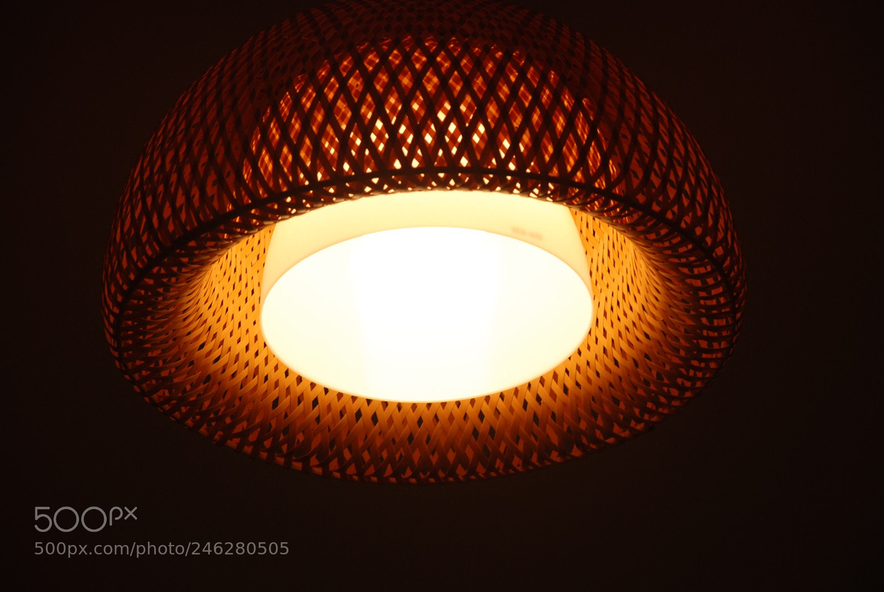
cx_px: 442
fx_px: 3319
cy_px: 296
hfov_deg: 15.2
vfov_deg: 10.2
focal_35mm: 135
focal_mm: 90
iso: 100
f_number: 5.6
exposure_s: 1/25
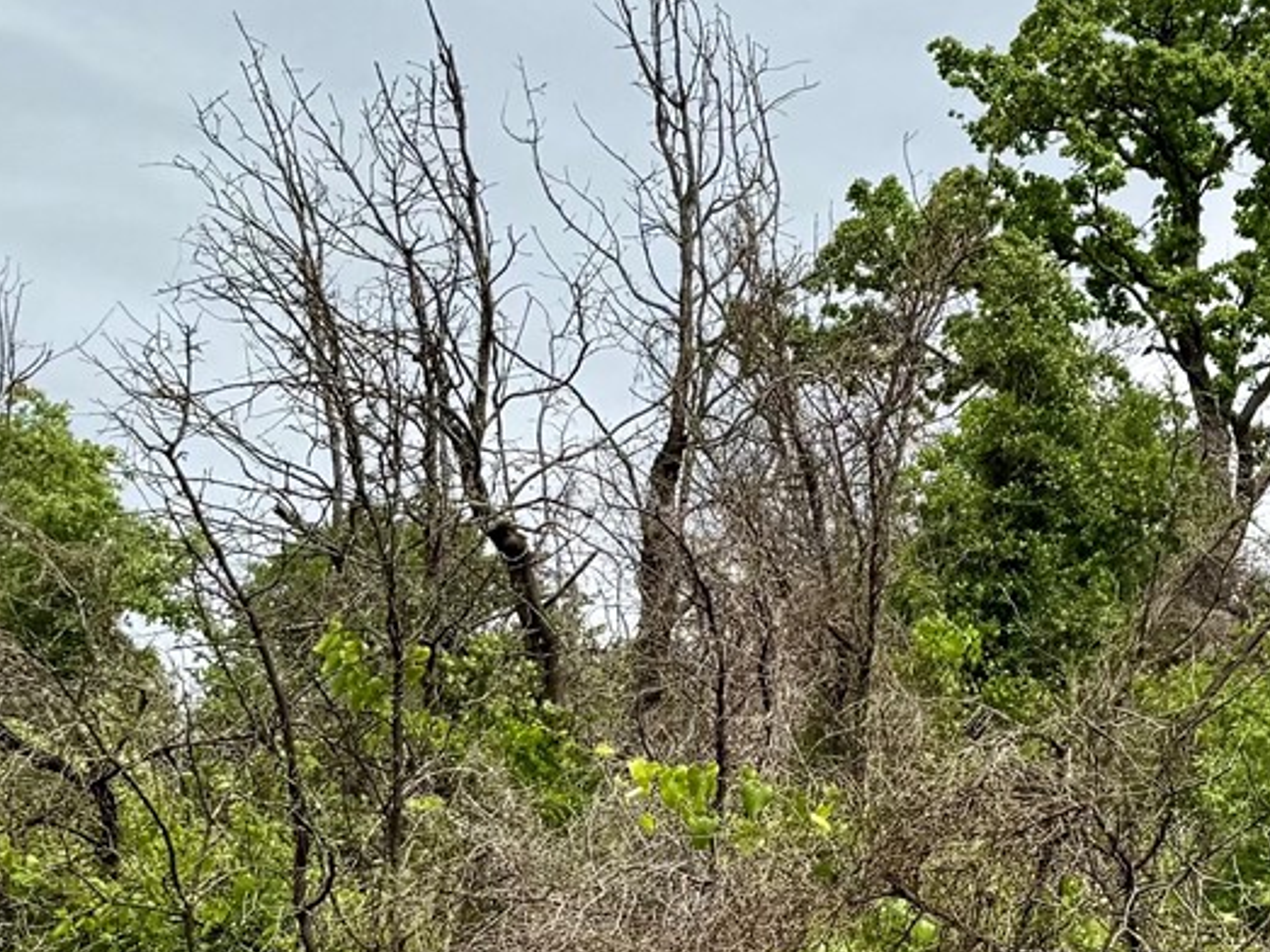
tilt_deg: +4.8
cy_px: 709
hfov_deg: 20.7
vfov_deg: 15.6
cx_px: 954
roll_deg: -3.5
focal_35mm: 94
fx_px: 3448
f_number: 1.78
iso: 80
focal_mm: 6.76
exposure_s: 1/8130
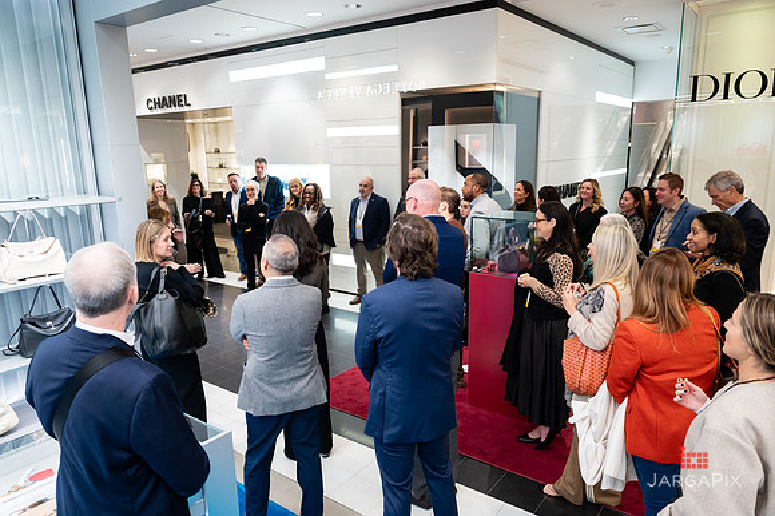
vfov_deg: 51.5
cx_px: 388
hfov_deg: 71.9
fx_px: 534
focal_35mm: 25
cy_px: 258
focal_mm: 24
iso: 1000
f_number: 3.2
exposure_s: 1/160
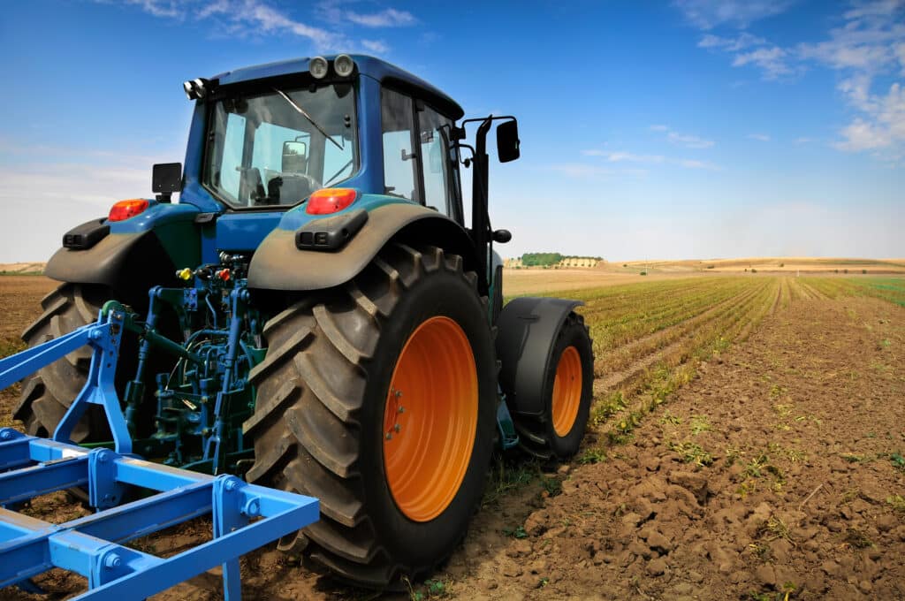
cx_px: 452
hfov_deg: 67.4
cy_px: 300
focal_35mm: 27
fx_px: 678
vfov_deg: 47.8
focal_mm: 18
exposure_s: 1/500
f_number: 8
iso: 200
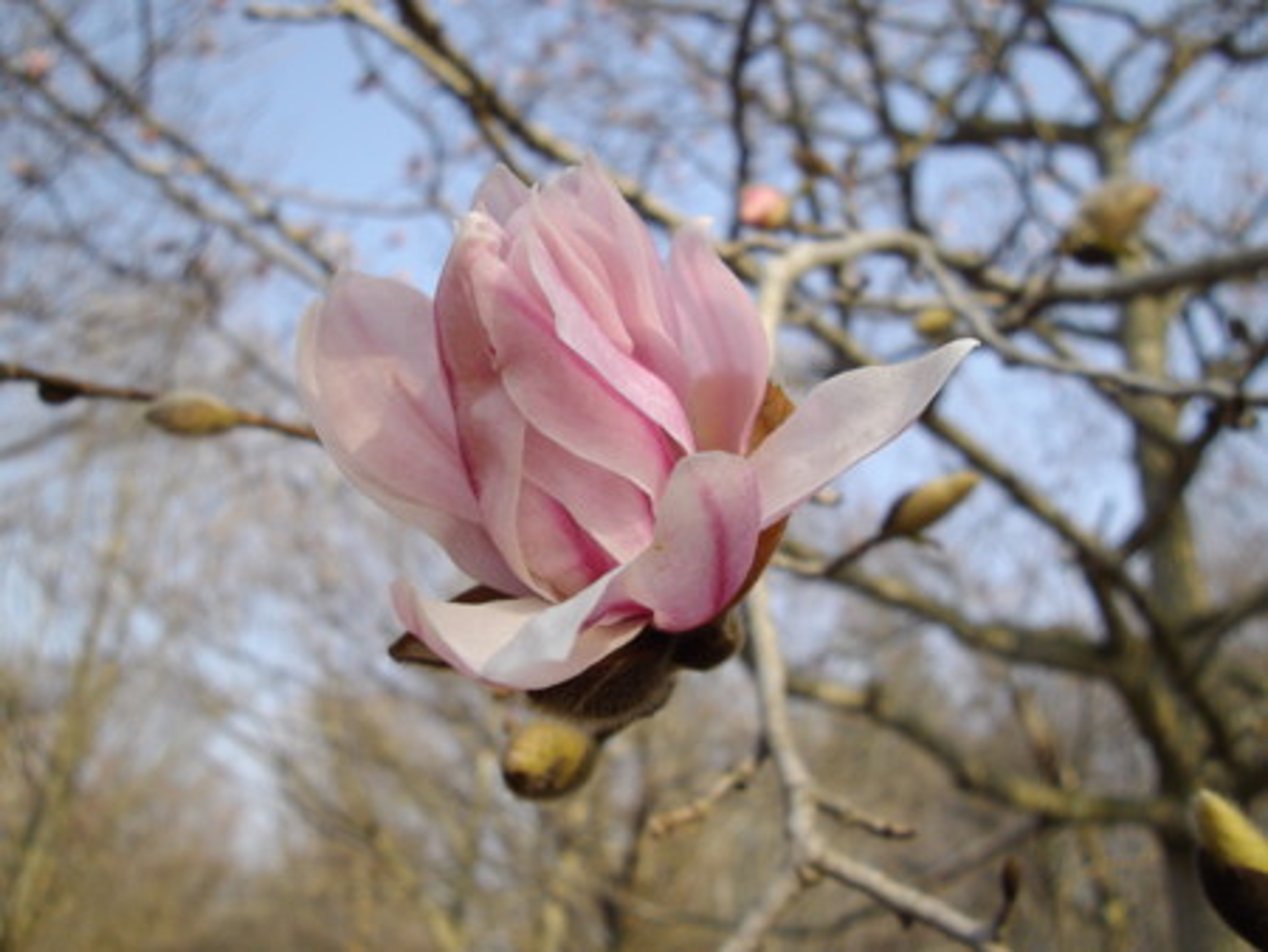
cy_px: 476
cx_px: 634
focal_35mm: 32
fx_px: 1173
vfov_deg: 44.2
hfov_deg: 56.8
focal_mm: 5.8
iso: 100
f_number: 3.5
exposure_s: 1/400
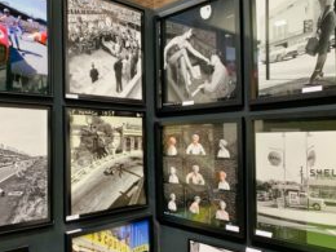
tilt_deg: +1.1
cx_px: 127
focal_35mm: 36
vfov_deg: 39.6
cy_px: 141
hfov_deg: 50.8
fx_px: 349
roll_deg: +0.7
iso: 125
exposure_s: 1/50
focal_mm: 4.25
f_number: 1.8
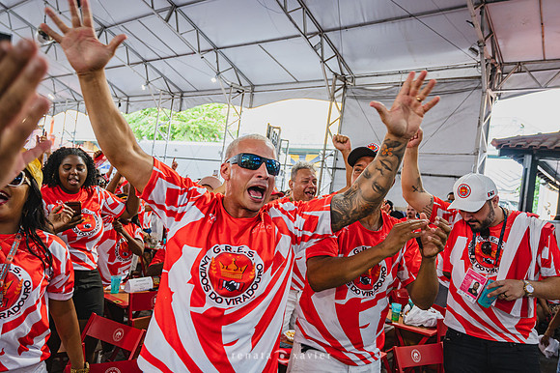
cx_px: 280
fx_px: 428
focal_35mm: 28
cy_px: 186
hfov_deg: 66.4
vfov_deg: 47.1
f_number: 4
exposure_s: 1/320
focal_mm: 27.5
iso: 1000
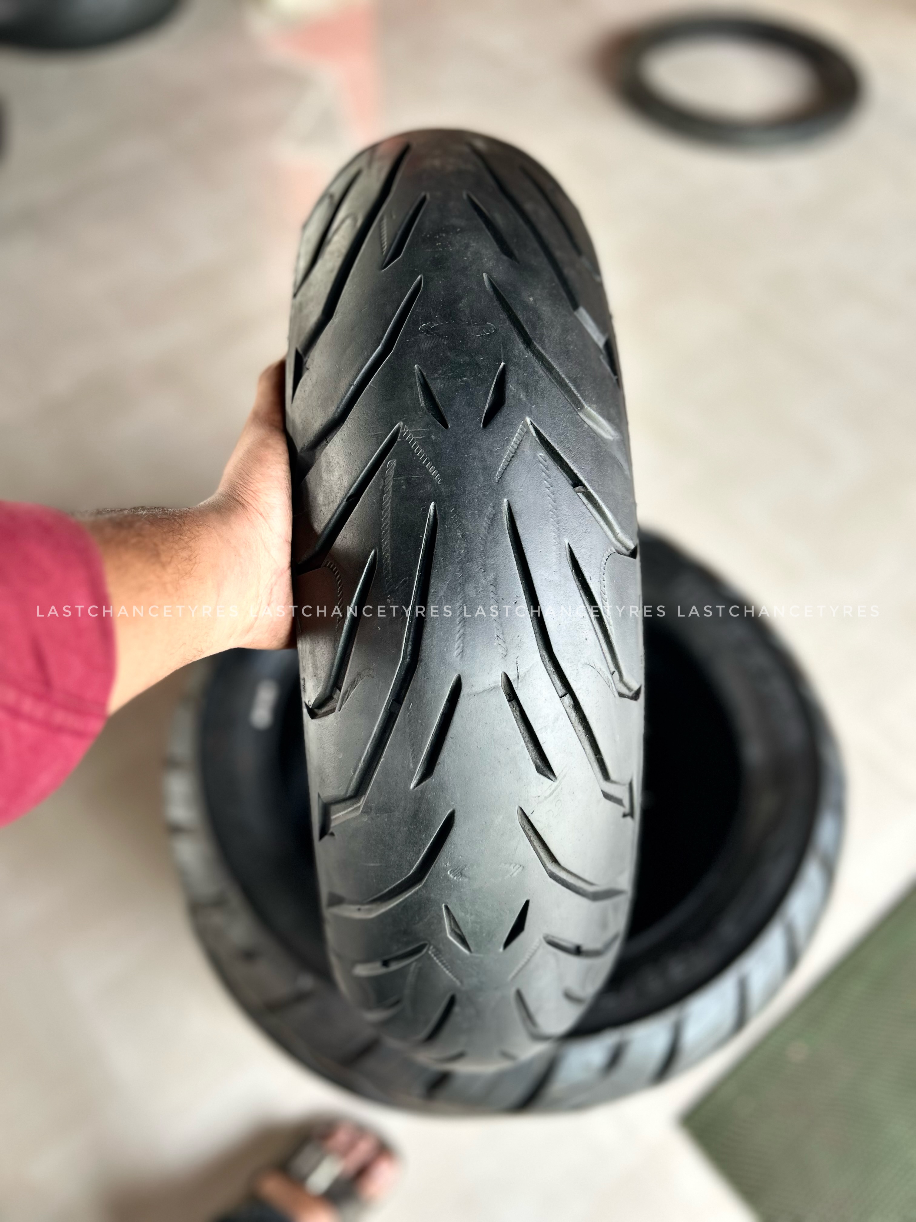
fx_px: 917
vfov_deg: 67.3
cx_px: 458
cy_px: 611
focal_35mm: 26
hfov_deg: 53.1
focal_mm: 5.7
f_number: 1.5
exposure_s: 1/115
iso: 125
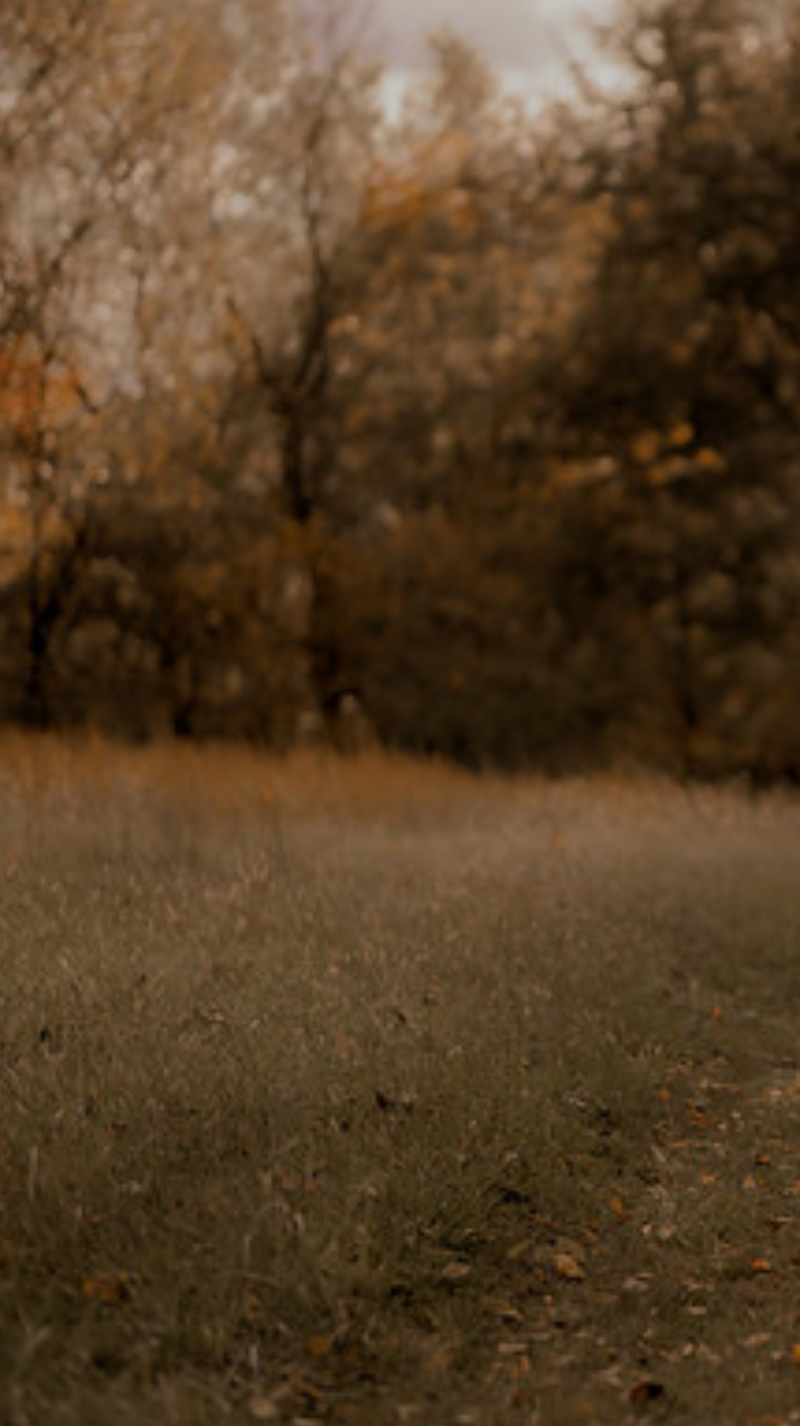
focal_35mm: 135
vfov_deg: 15.9
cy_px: 709
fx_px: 5099
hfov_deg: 8.9
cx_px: 927
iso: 200
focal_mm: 85
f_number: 1.4
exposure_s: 1/4000
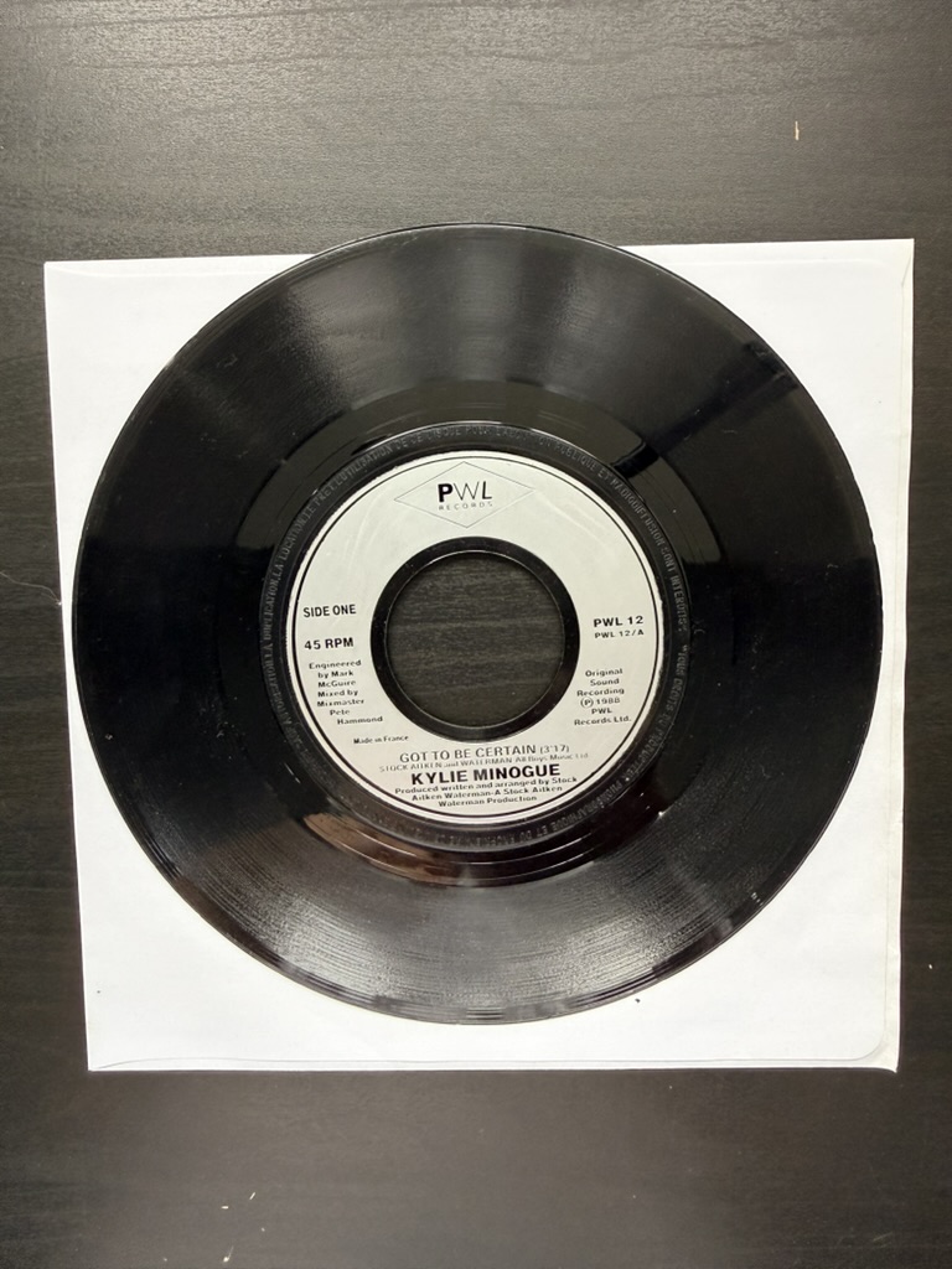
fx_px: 880
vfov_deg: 71.6
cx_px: 476
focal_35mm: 24
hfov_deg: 56.8
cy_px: 634
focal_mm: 2.22
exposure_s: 1/99
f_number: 2.2
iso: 200
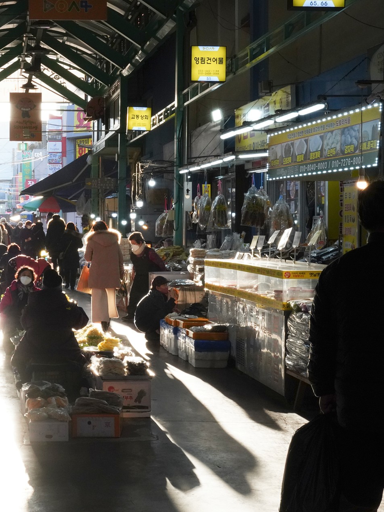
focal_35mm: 70
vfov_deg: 27.8
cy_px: 244
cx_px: 22
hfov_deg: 20.5
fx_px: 1035
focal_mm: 46
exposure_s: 1/100
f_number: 29
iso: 3200
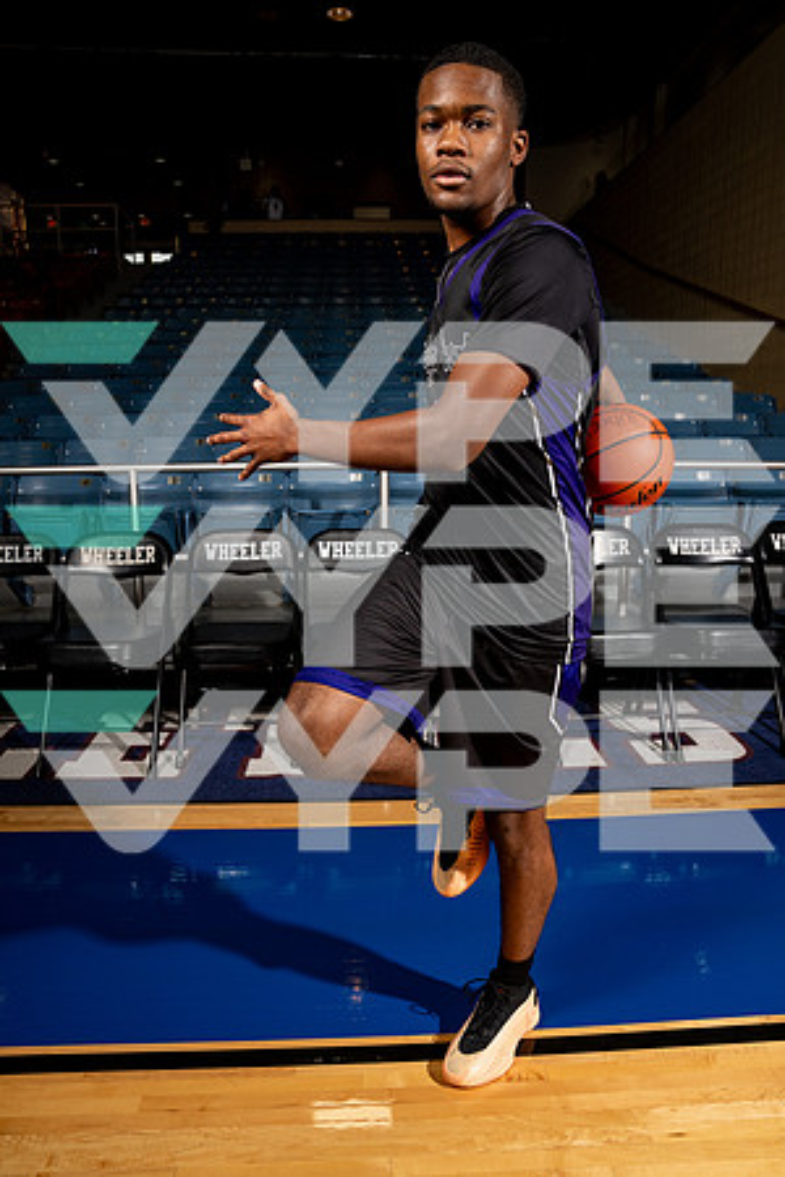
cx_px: 392
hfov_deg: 53.1
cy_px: 588
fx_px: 785
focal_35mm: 24
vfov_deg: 73.7
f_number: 7.1
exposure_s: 1/125
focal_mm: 24
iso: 250
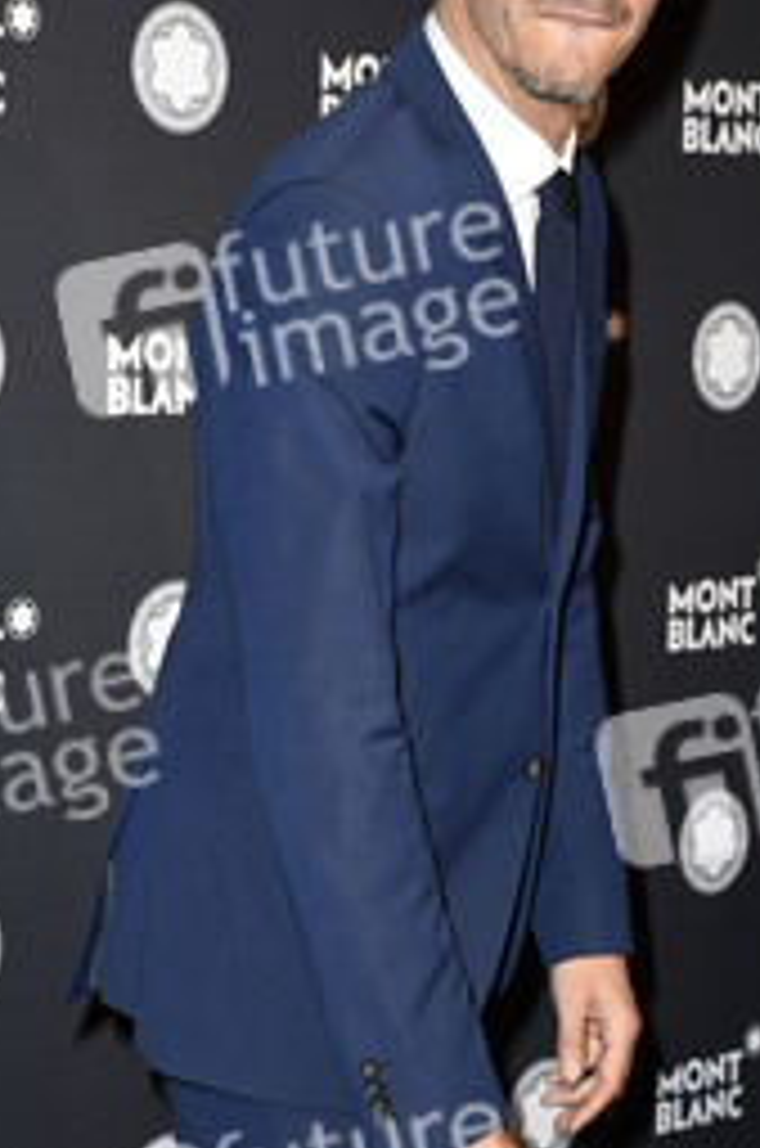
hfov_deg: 13.8
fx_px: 3148
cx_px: 418
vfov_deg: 20.6
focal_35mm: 99
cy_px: 536
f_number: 6.3
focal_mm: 42
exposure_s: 1/160
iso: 500
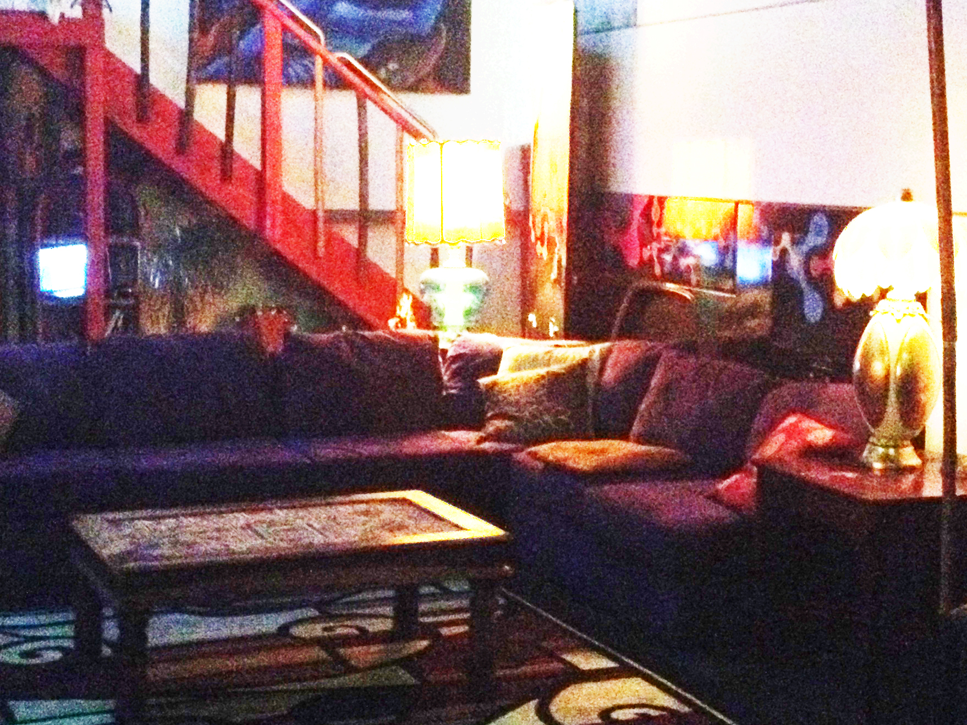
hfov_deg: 29.8
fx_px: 1816
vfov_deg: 22.6
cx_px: 519
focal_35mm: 65
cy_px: 317
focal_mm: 4.28
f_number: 2.4
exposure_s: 1/15
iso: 800
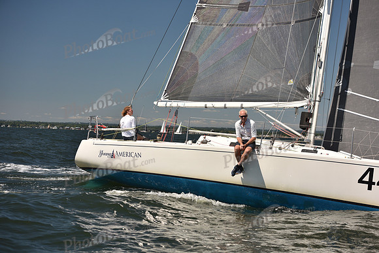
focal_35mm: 82
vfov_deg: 16.7
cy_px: 126
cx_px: 190
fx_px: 863
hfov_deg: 24.8
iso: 250
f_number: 4.5
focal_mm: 82
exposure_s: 1/1250
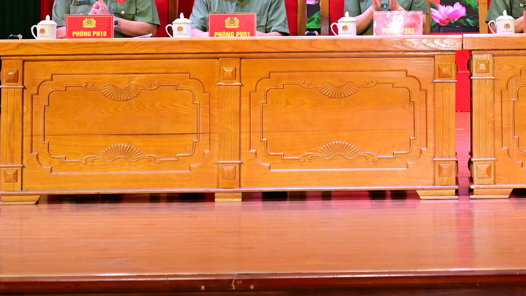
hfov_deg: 20.0
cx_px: 454
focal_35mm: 105
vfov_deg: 11.2
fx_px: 1465
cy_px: -95
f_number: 4
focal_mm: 42
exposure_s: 1/125
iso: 1000
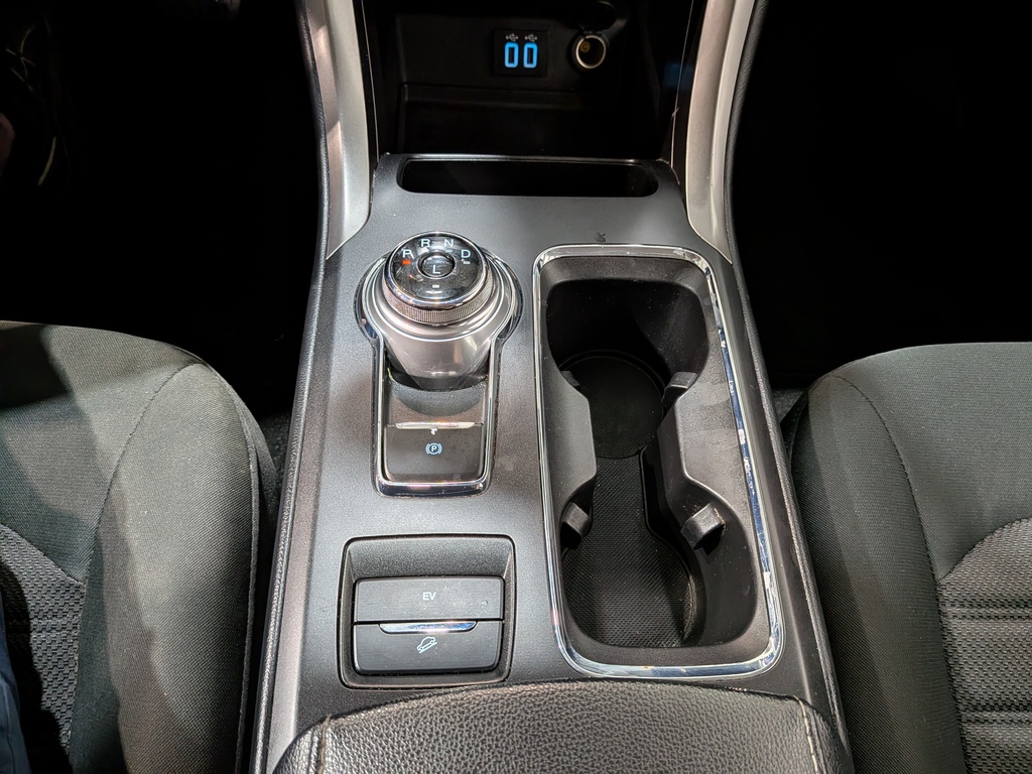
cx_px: 516
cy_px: 387
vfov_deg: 56.8
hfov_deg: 71.6
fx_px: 716
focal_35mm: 24
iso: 32
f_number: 1.7
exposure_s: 1/40
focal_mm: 4.53
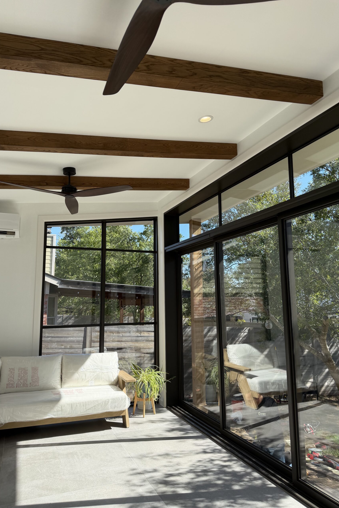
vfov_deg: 71.5
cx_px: 163
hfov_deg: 51.3
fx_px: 353
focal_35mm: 25
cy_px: 254
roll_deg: +0.3
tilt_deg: +7.1
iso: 100
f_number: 1.78
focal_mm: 6.76
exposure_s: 1/2232
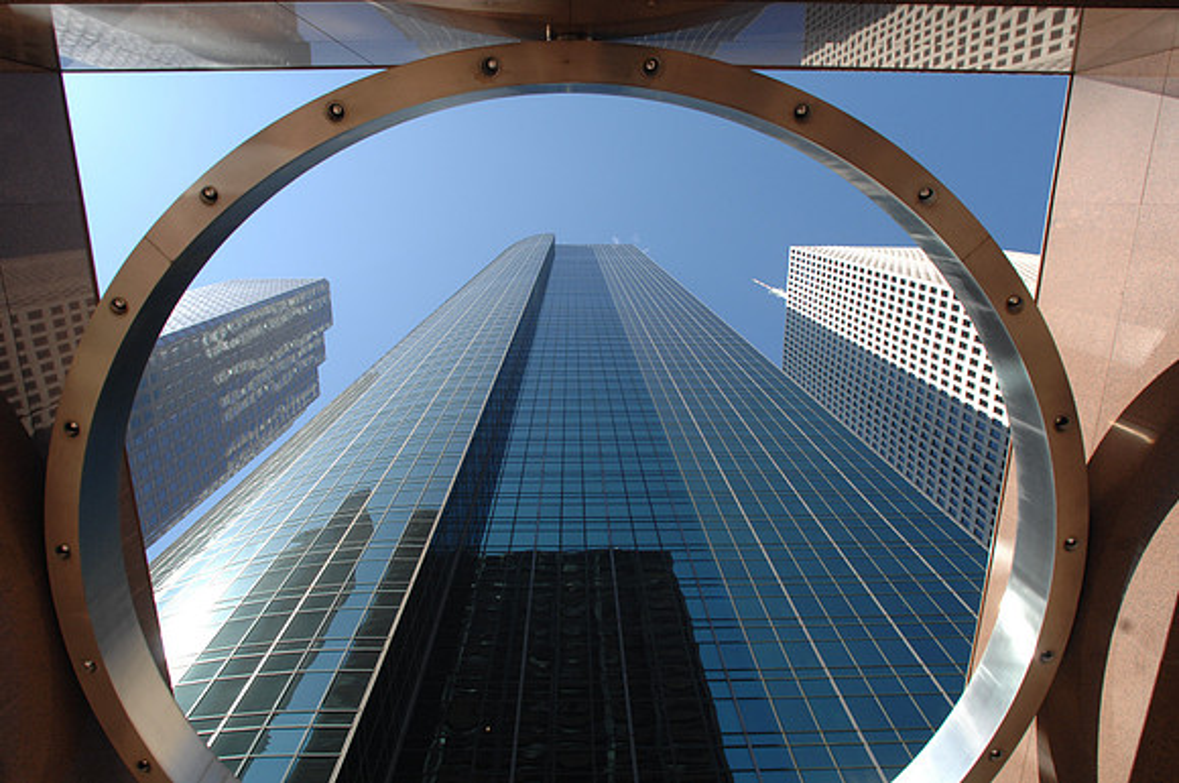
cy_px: 392
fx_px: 687
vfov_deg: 59.3
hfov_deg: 81.3
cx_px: 590
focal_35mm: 21
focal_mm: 14
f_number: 7.1
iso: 250
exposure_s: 1/400
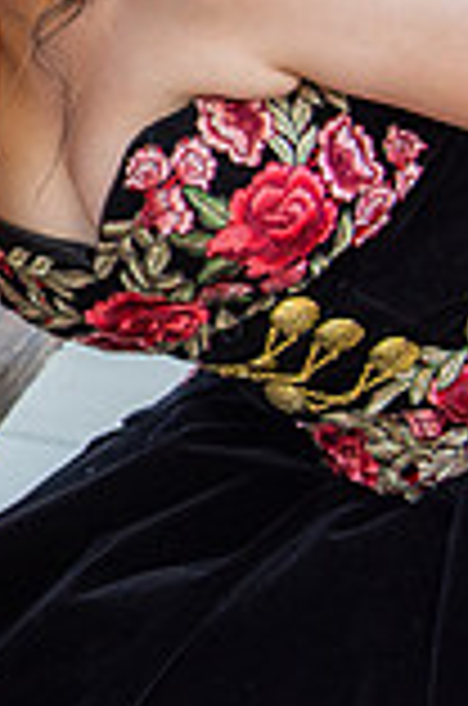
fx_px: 2468
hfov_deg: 9.8
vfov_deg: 16.1
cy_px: 115
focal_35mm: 126
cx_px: -558
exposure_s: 1/200
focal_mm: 34
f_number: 5
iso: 400
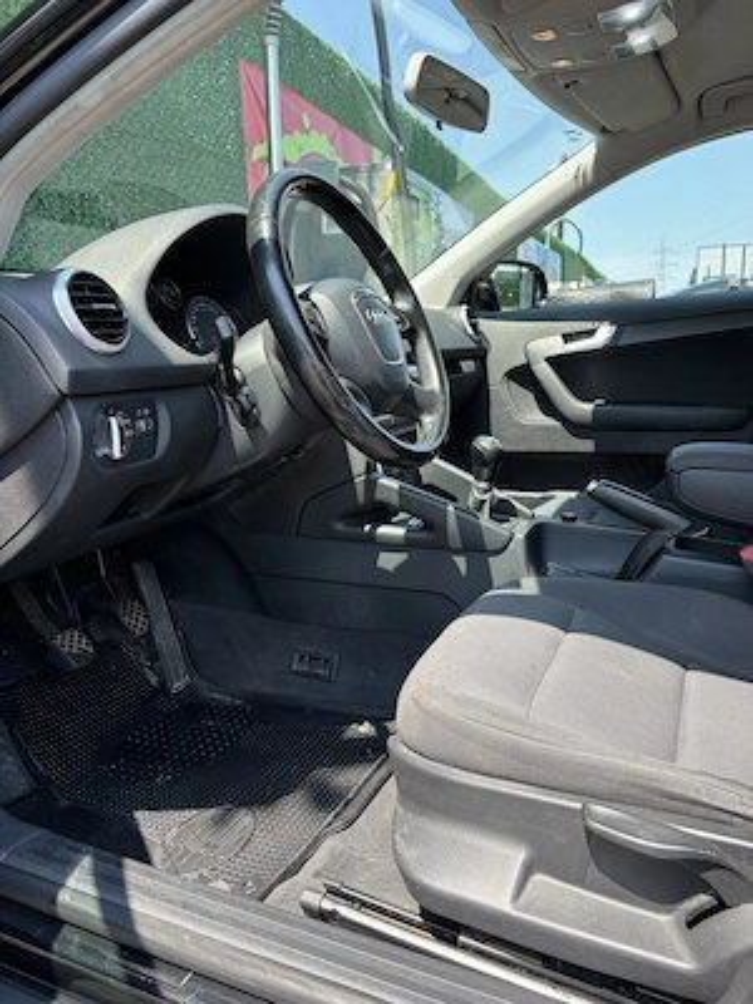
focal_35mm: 26
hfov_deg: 53.1
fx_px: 754
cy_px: 502
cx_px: 376
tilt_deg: -11.7
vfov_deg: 67.3
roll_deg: +0.3
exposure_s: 1/419
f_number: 1.6
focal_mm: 5.96
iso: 50
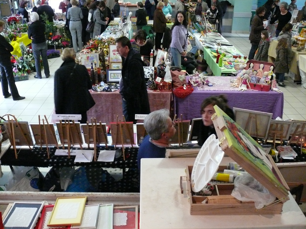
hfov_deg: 52.6
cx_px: 153
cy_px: 114
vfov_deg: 40.7
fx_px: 309
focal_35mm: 35
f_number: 2.8
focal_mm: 7.4
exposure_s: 1/30
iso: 800
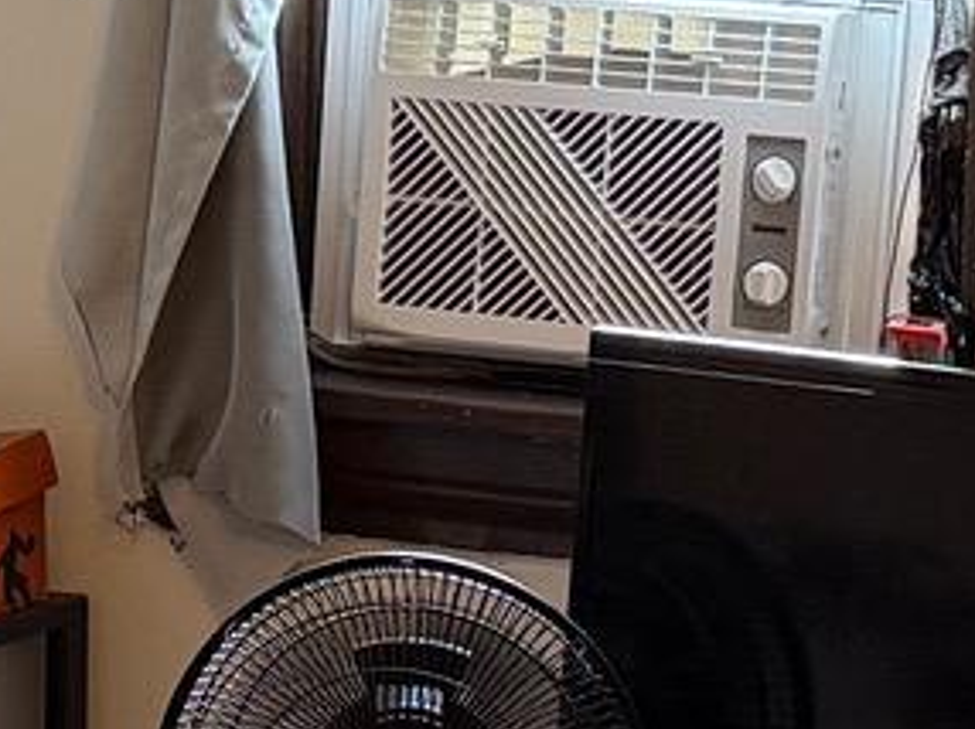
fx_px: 4841
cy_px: 491
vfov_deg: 8.6
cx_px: 334
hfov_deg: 11.5
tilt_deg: -9.8
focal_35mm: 172
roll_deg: +0.1
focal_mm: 6.76
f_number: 1.78
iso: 320
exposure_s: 1/60
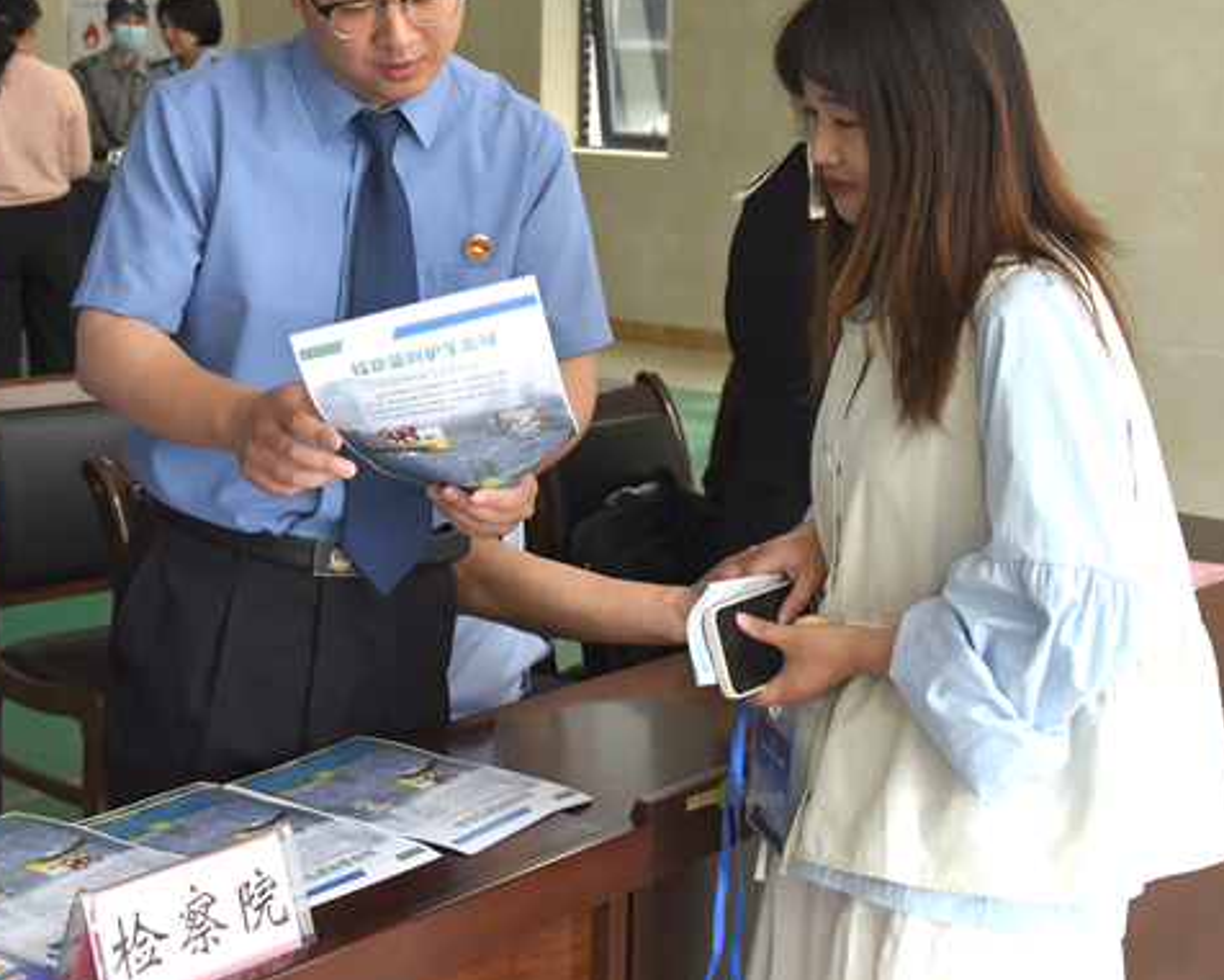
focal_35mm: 60
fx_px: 2174
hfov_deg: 31.1
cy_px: 345
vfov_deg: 25.3
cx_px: 375
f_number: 5.6
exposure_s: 1/125
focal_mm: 38
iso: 1600
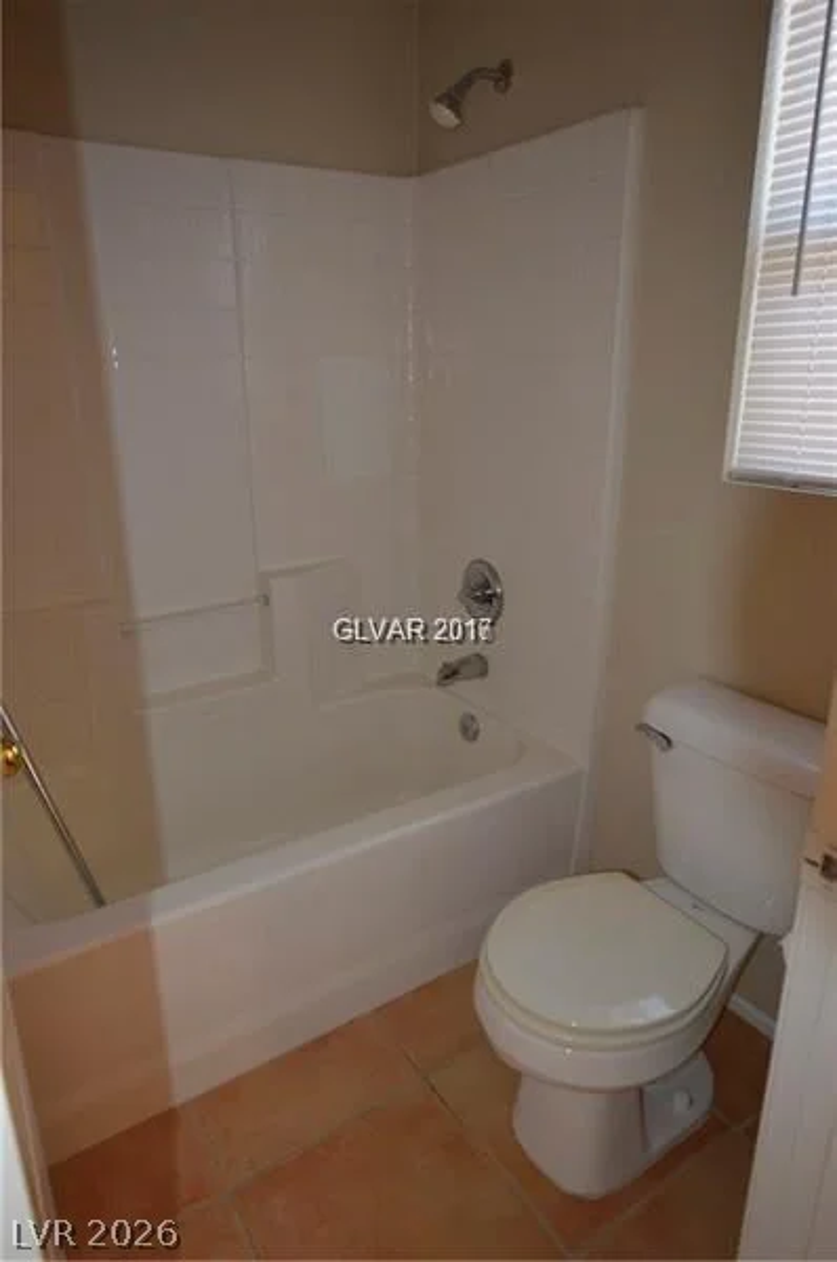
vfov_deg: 77.4
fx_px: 787
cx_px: 418
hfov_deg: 56.0
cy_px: 631
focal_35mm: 22
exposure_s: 1/60
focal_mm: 15
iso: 400
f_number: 4
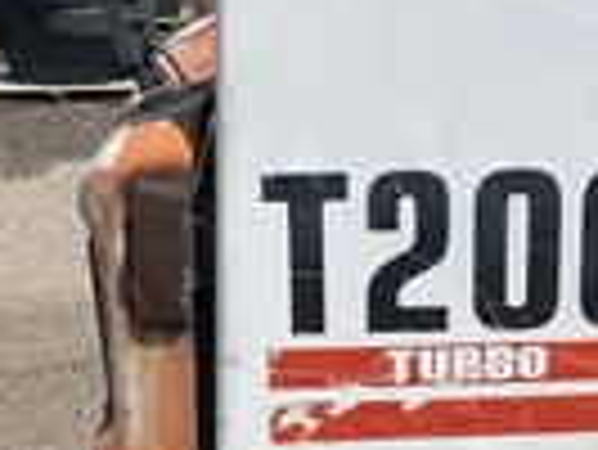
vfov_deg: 16.9
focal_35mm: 87
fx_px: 1504
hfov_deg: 22.2
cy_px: 364
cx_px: 468
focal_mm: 3
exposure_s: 1/2801
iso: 25
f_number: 1.8
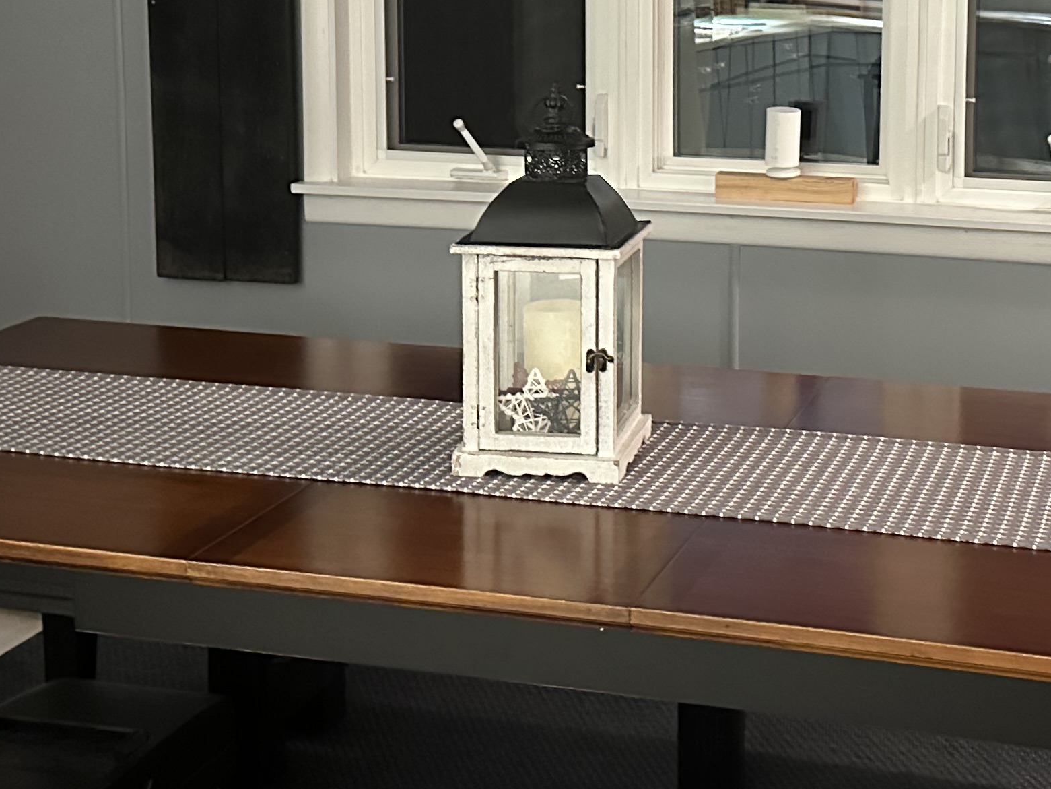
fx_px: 1883
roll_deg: -0.4
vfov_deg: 23.3
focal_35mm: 62
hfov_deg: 30.8
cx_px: 737
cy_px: 152
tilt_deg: -6.7
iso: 1000
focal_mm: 6.86
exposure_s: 1/40
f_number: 1.78
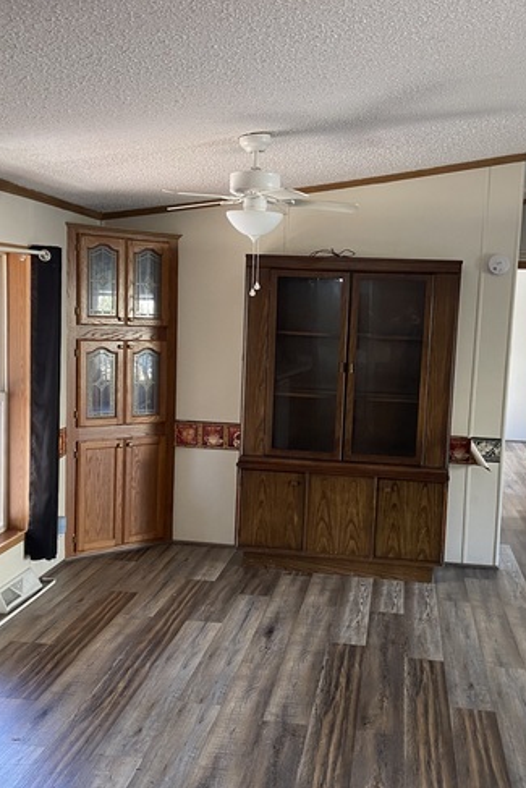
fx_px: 810
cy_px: 403
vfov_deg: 51.9
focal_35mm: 37
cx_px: 307
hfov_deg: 35.9
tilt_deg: -6.5
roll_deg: -1.5
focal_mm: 4.25
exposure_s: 1/60
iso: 160
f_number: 1.8
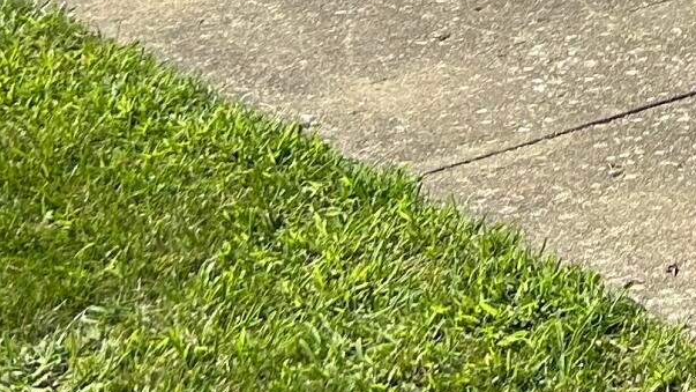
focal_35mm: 141
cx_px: 1212
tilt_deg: -1.7
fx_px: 2602
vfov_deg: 7.7
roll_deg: +0.1
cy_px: -716
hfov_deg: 13.8
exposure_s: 1/4274
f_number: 1.5
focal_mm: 5.7
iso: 50
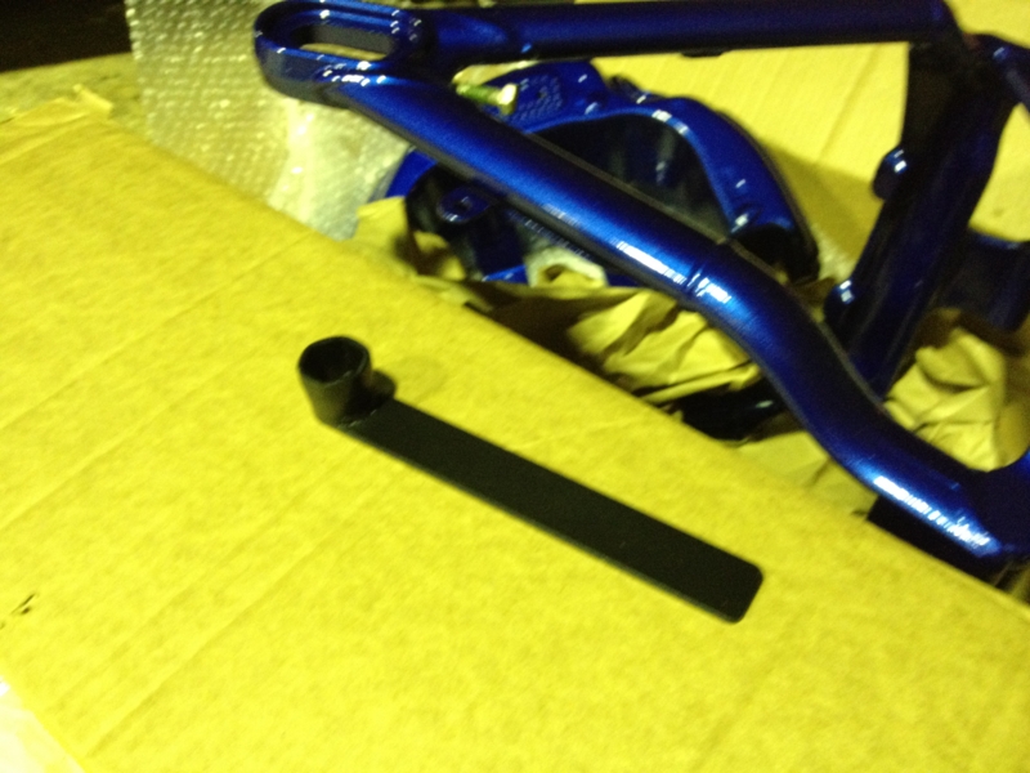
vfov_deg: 40.7
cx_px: 515
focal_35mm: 35
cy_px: 386
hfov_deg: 52.6
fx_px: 1041
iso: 320
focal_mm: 4.28
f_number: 2.4
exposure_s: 1/20
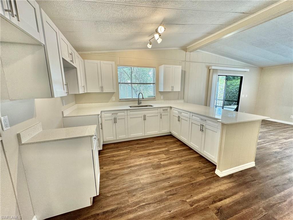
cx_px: 146
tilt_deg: -9.4
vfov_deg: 85.7
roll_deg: +0.7
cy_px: 110
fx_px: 119
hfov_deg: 102.1
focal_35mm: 14
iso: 200
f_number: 2.2
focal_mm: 2.22
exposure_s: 1/120
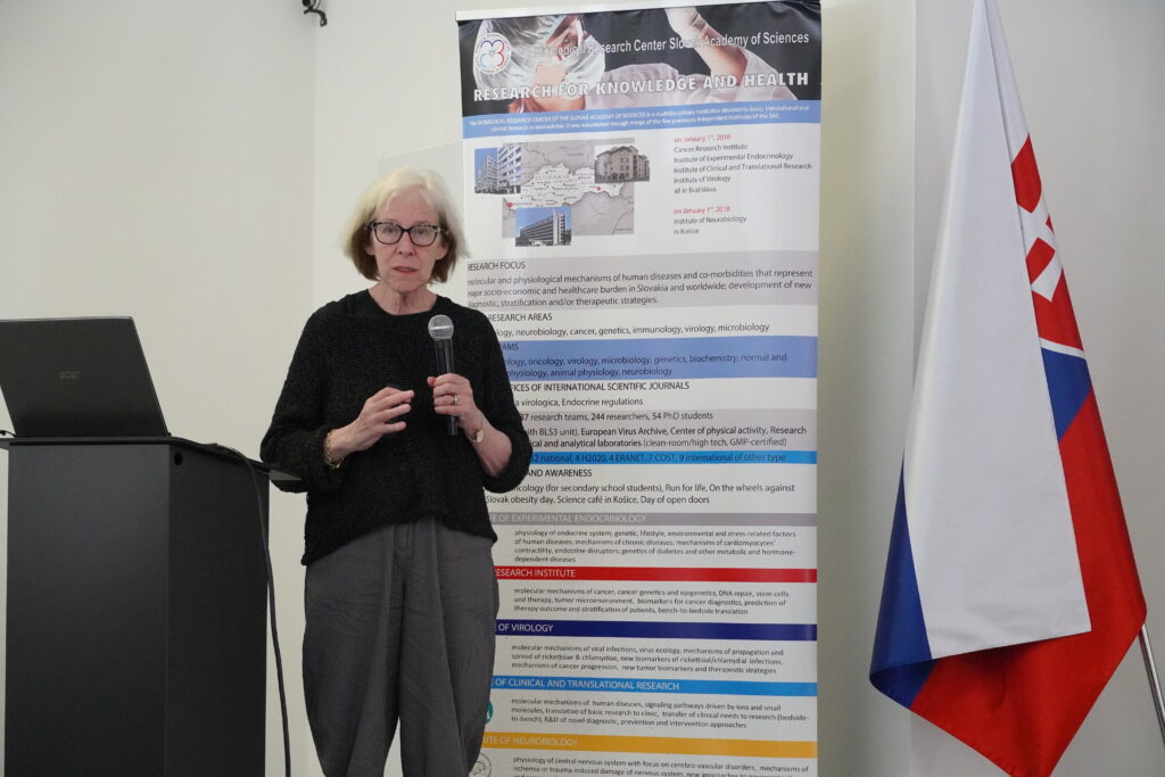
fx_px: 2961
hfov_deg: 22.3
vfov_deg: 14.9
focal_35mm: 92
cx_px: 582
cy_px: 388
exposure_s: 1/100
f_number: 5.6
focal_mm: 61
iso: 6400
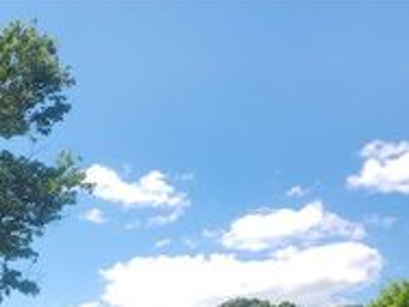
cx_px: -104
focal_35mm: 69
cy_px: 402
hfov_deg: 24.9
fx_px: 815
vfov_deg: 19.6
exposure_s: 1/1036
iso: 50
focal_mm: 4.3
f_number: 2.4
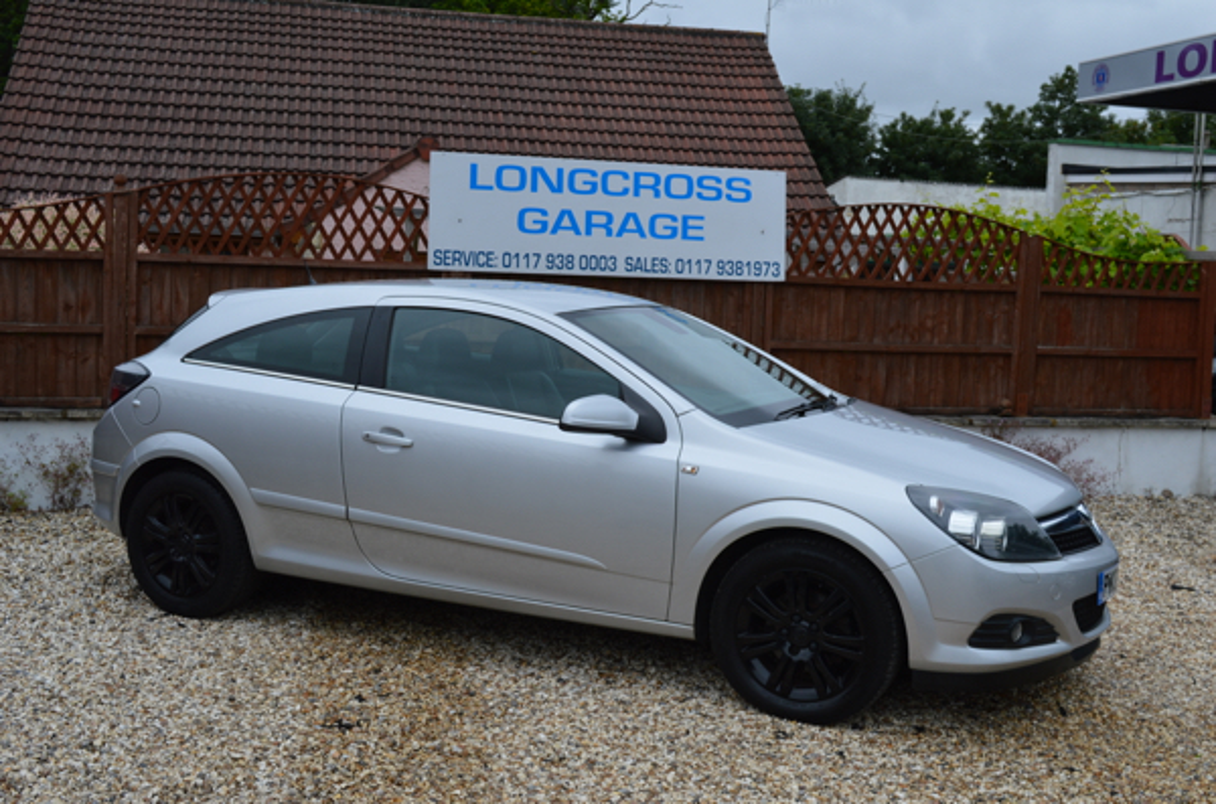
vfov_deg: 32.8
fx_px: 1365
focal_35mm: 40
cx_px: 608
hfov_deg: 48.0
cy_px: 402
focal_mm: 27
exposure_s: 1/250
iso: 100
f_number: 8
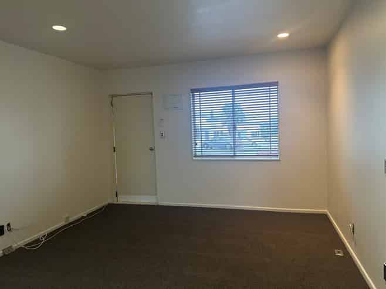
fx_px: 268
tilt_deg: -3.9
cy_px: 144
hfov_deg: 71.6
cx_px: 193
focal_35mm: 24
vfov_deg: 56.8
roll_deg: +2.5
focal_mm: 6.86
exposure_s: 1/50
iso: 320
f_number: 1.78
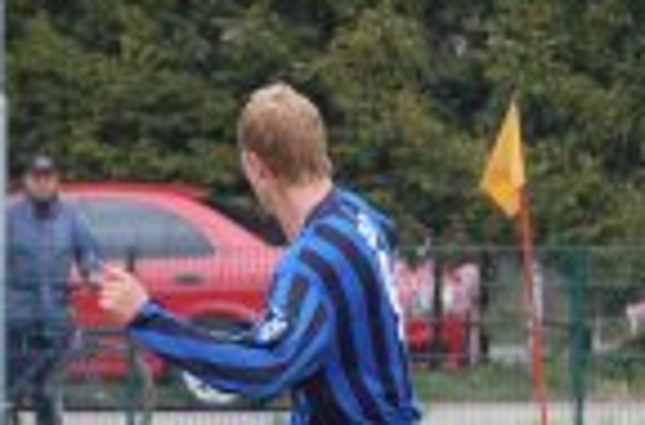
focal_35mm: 705
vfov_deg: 1.9
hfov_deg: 2.9
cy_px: 532
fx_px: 12585
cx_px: 363
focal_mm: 135
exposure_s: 1/1000
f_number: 5
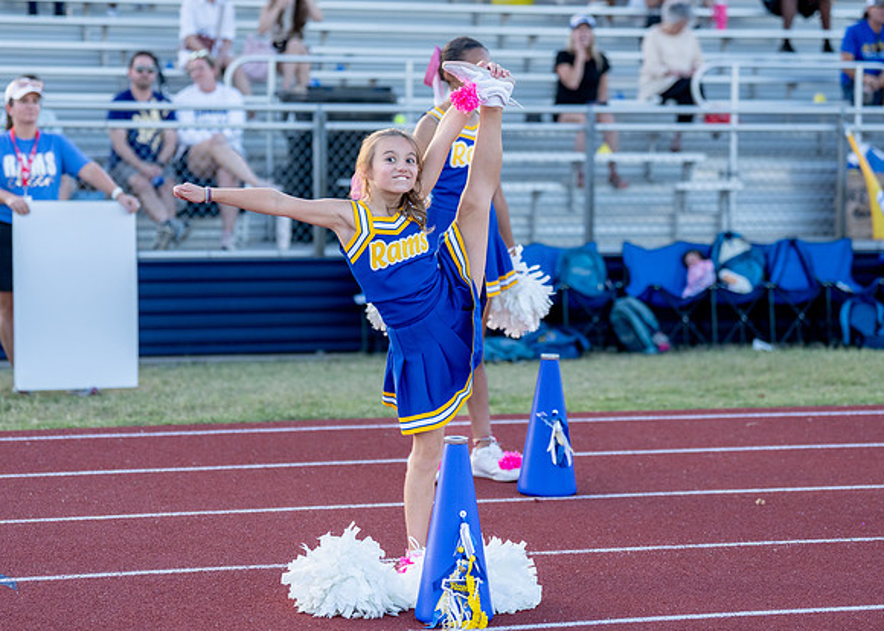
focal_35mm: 113
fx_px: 2828
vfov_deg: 12.7
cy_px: 263
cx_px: 415
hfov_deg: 17.8
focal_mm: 90
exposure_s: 1/1000
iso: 640
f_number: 2.8
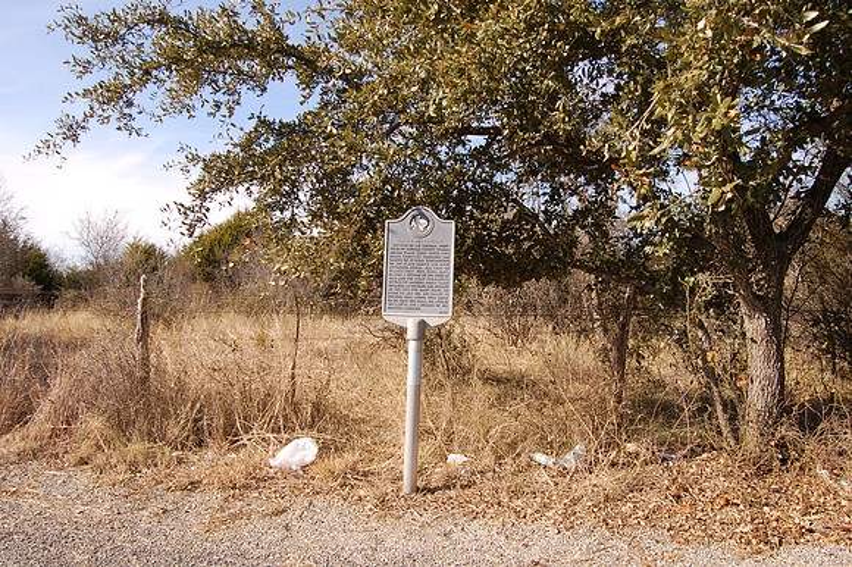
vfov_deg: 43.6
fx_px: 710
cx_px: 426
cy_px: 284
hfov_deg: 62.0
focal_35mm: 30
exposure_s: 1/250
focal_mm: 20
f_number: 8
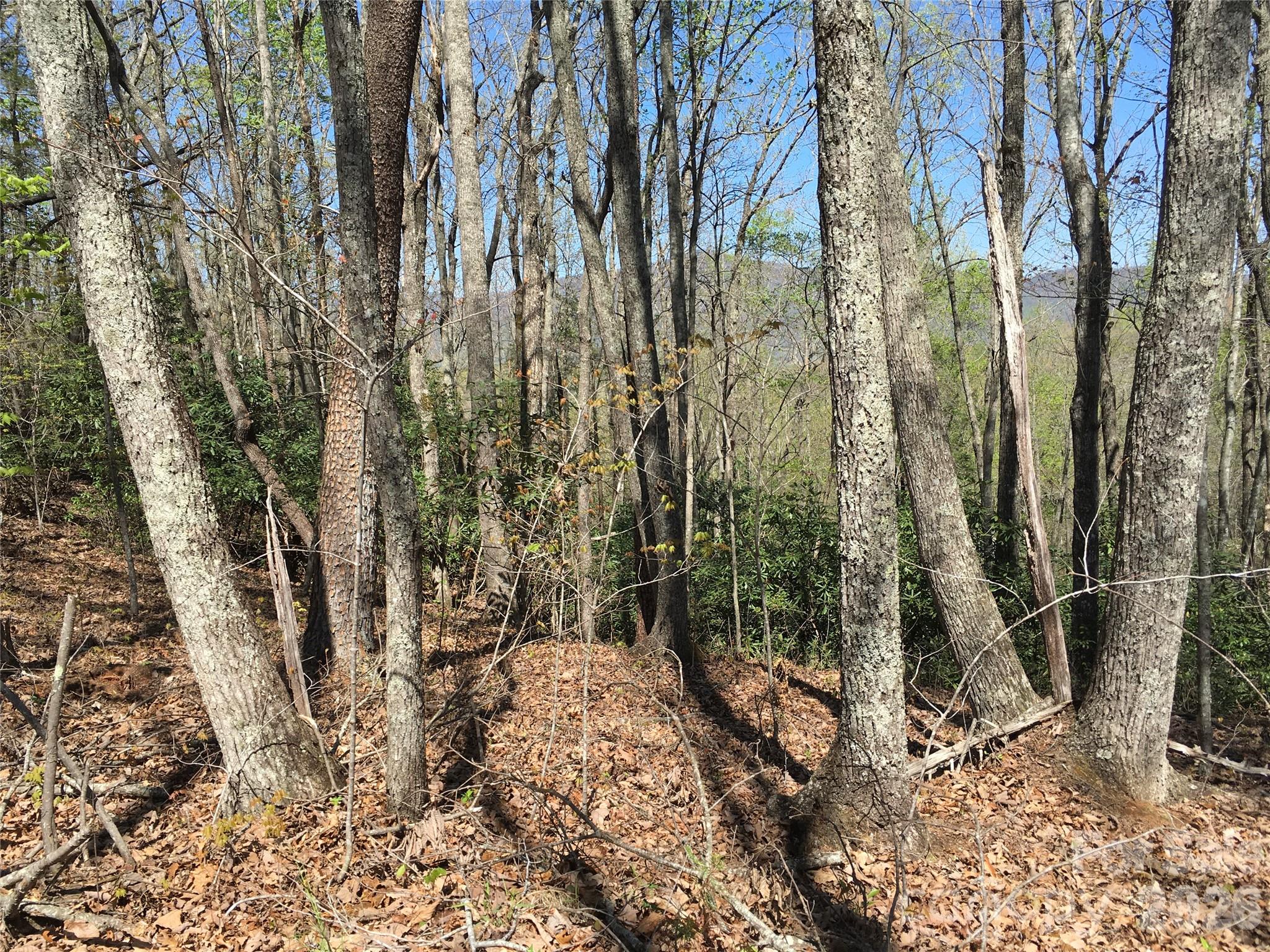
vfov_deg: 48.2
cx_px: 635
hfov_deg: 61.7
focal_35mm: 29
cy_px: 476
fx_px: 1064
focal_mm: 4.15
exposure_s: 1/927
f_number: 2.2
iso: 25
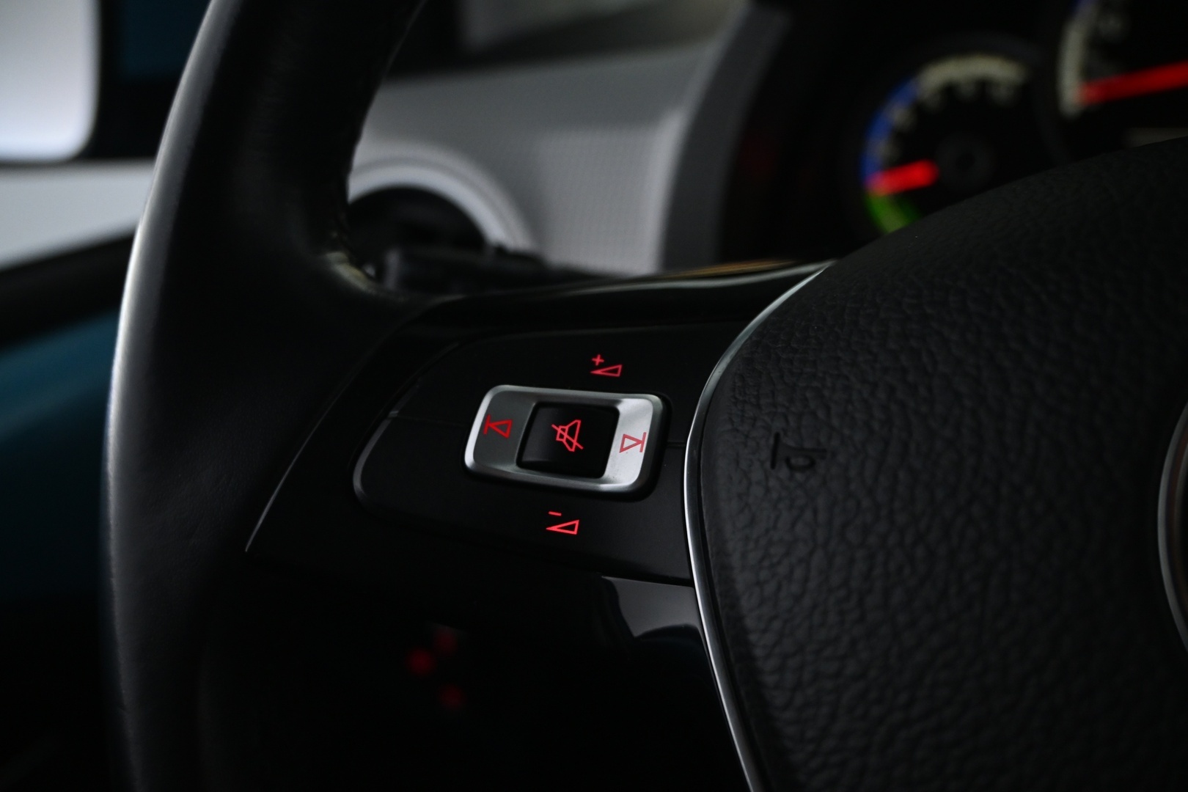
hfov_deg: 56.1
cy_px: 396
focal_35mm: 34
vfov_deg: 39.1
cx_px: 594
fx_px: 1114
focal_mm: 22.5
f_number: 4
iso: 1600
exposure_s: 1/40
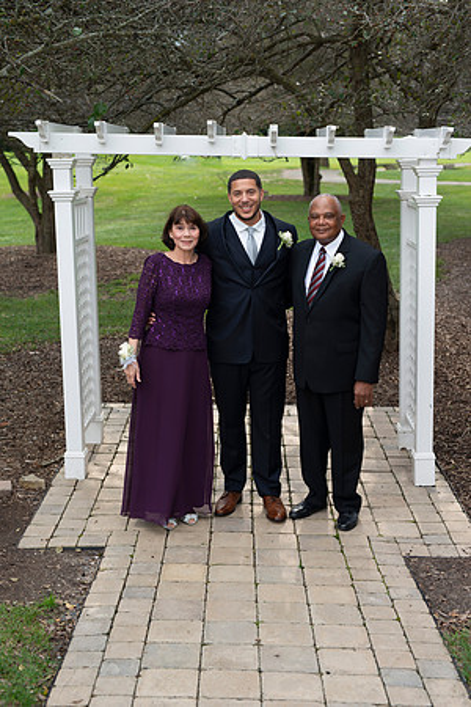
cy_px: 354
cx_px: 236
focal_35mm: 50
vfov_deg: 39.6
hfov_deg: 27.0
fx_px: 981
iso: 100
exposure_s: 1/250
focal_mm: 50
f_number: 3.2
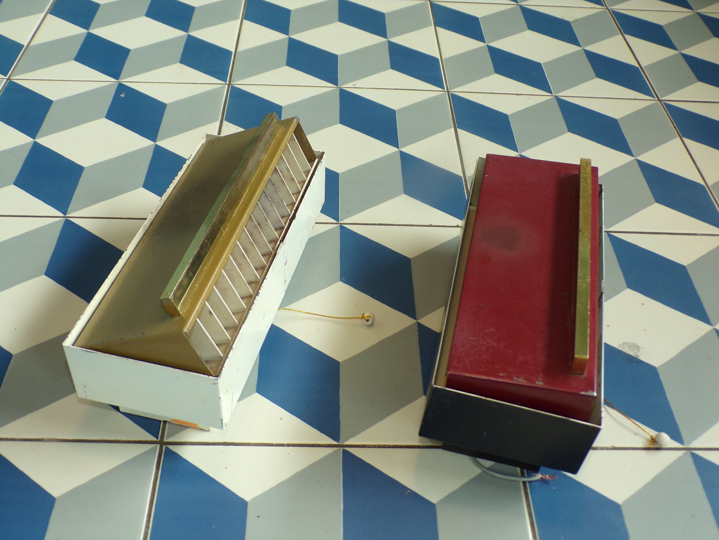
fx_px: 769
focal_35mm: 37
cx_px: 360
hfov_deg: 50.1
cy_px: 270
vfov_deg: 38.7
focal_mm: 6.6
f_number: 3.3
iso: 125
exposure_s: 1/34
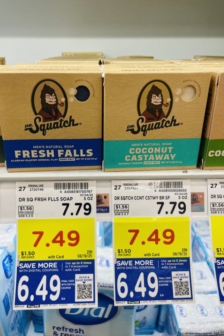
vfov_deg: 65.5
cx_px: 103
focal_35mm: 28
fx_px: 261
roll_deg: +0.4
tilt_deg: -25.8
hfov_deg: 46.3
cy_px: 174
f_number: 1.6
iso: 50
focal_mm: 4.2
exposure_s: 1/120
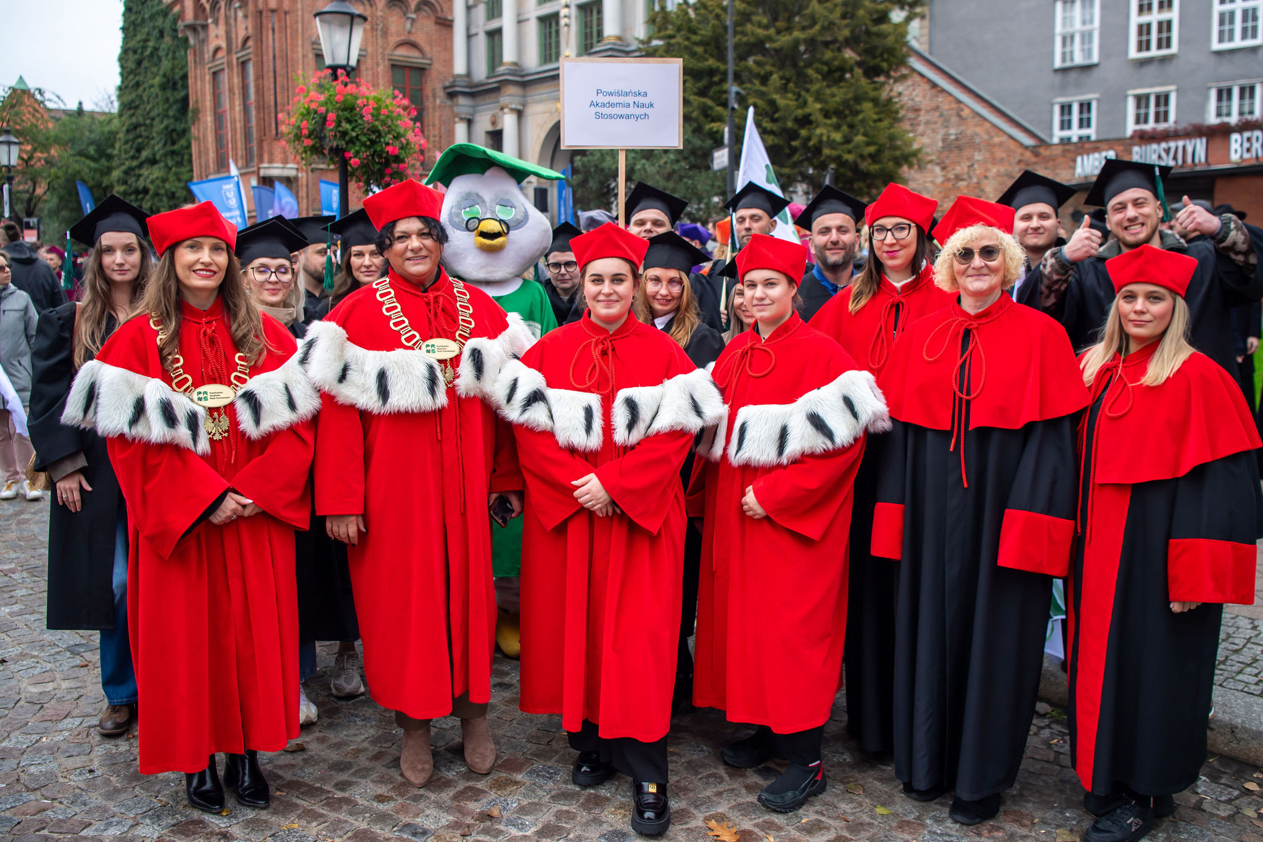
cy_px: 395
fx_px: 1016
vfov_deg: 45.0
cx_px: 673
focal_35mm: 29
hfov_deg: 63.7
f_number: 2.8
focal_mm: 24
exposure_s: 1/400
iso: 125
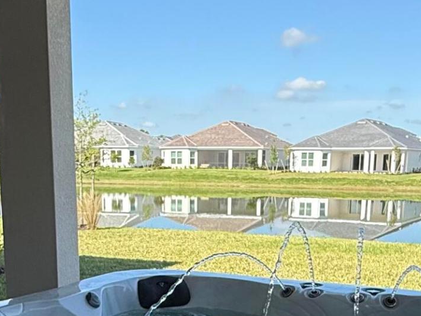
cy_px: 327
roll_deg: -0.2
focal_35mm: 57
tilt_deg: -13.1
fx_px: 694
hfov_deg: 33.8
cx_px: 204
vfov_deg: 24.4
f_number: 2.2
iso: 50
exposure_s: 1/1125
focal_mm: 2.22
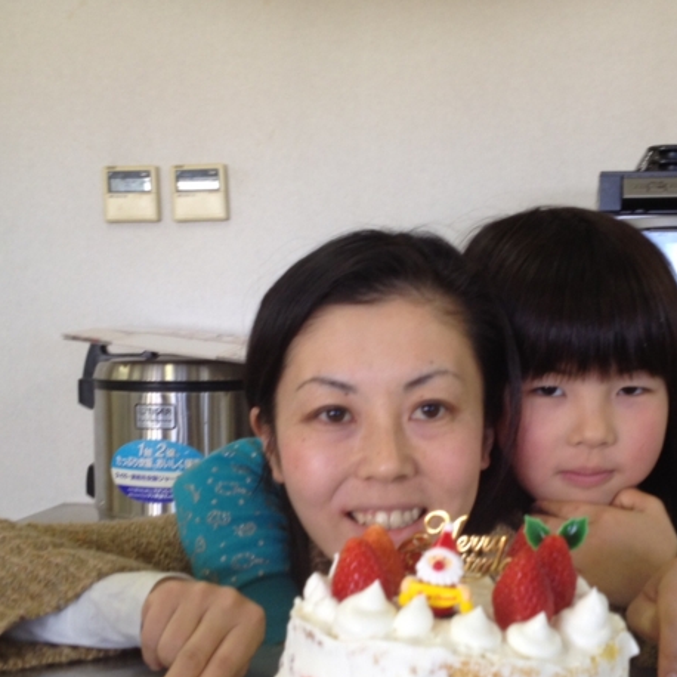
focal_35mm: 54
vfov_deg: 31.6
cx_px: 411
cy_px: 384
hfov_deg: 31.5
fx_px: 1195
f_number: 2.4
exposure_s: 1/40
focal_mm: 4.28
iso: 80
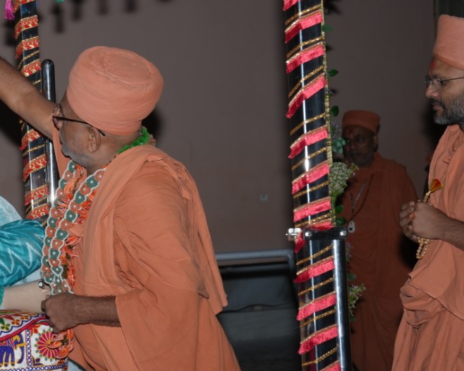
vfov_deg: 14.8
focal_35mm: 104
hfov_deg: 18.1
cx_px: 30
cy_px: 221
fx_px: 1428
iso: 320
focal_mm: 45
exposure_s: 1/125
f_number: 5.6
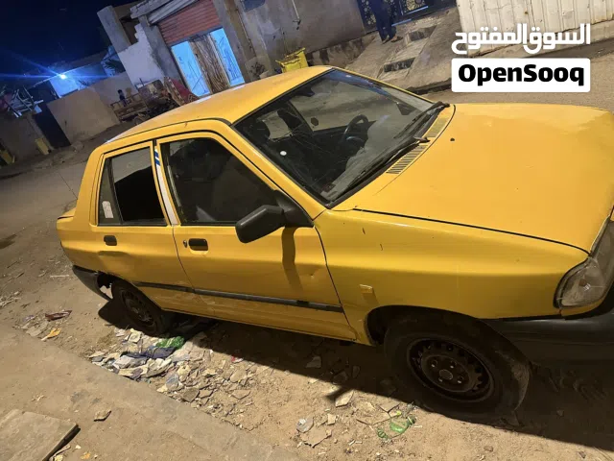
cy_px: 230
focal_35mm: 24
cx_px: 307
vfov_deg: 56.8
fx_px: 426
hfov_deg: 71.6
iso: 640
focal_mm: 6.86
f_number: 1.78
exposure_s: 1/51
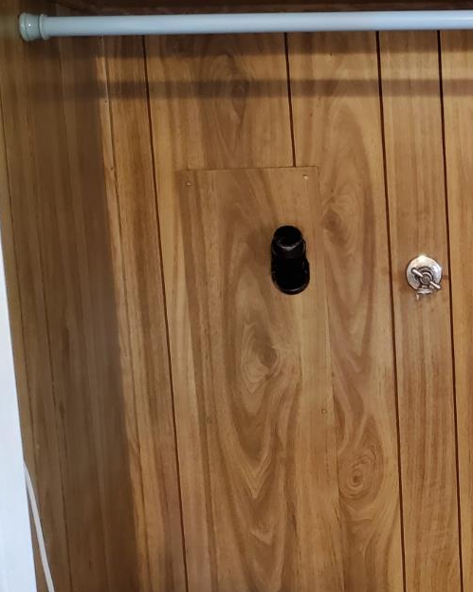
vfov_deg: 30.9
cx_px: 542
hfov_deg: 23.2
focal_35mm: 61
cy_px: 322
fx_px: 1068
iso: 320
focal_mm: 4.3
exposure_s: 1/39
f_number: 1.5
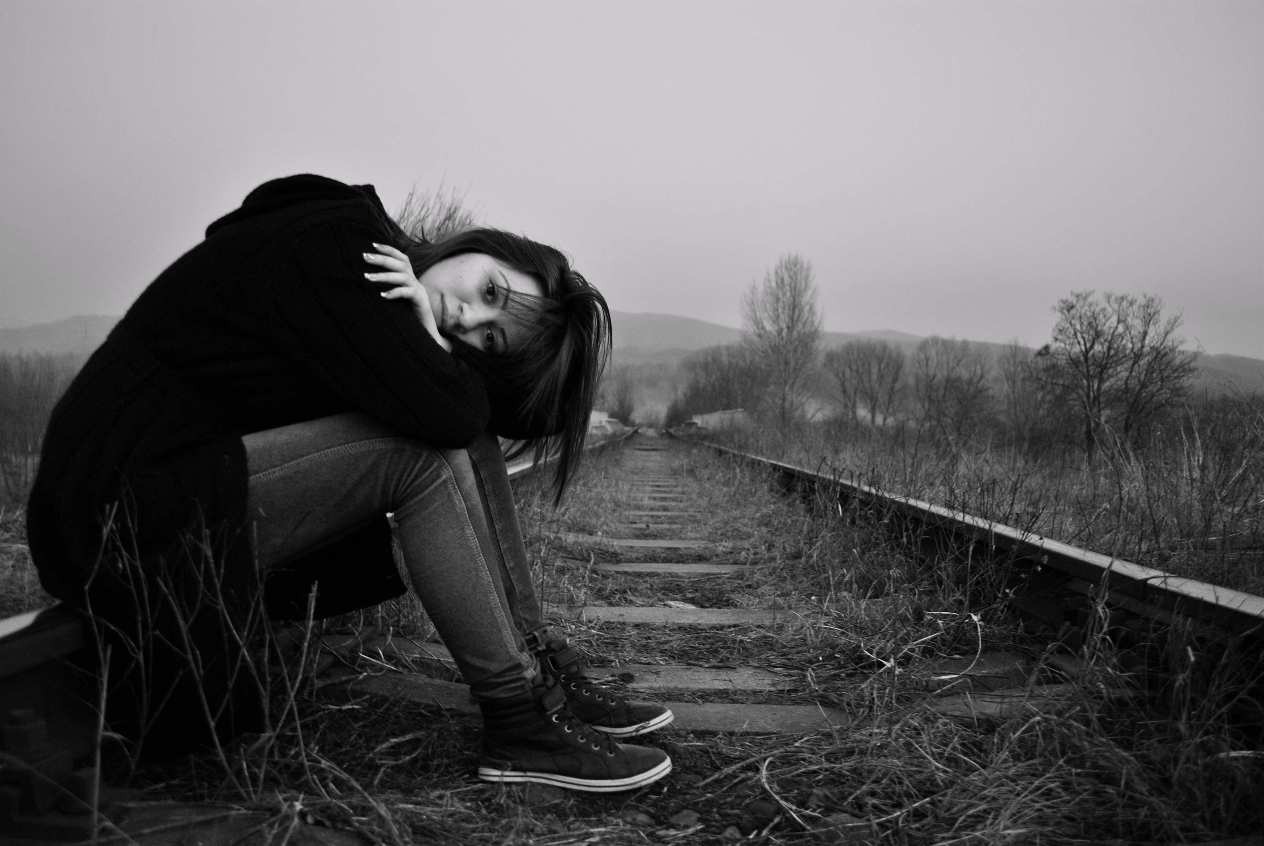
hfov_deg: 57.2
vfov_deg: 40.1
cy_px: 423
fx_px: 1160
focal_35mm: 33
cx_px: 632
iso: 400
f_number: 3.8
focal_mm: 22
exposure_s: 1/13
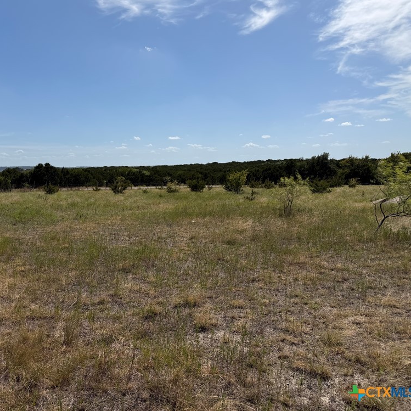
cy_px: 201
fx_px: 390
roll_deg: +2.2
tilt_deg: -6.4
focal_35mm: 29
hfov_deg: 54.8
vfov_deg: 55.6
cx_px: 148
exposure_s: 1/8130
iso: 80
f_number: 1.78
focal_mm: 6.76
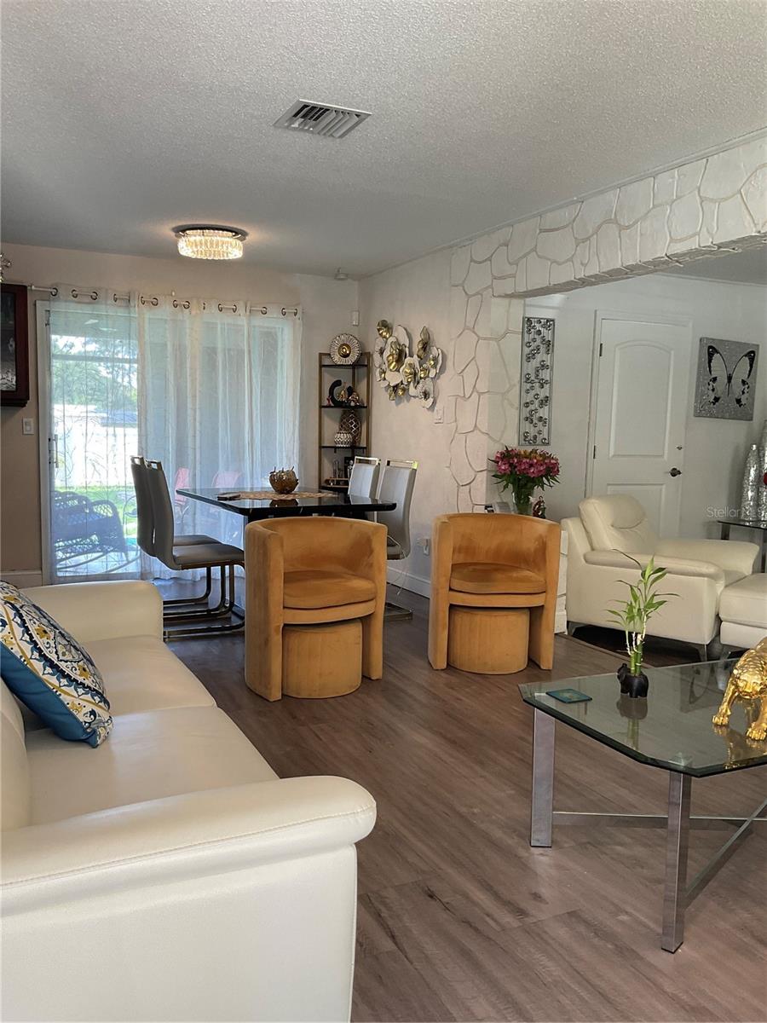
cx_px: 384
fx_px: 857
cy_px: 512
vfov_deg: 61.7
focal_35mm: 29
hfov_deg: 48.2
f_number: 1.8
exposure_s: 1/60
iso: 40
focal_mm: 3
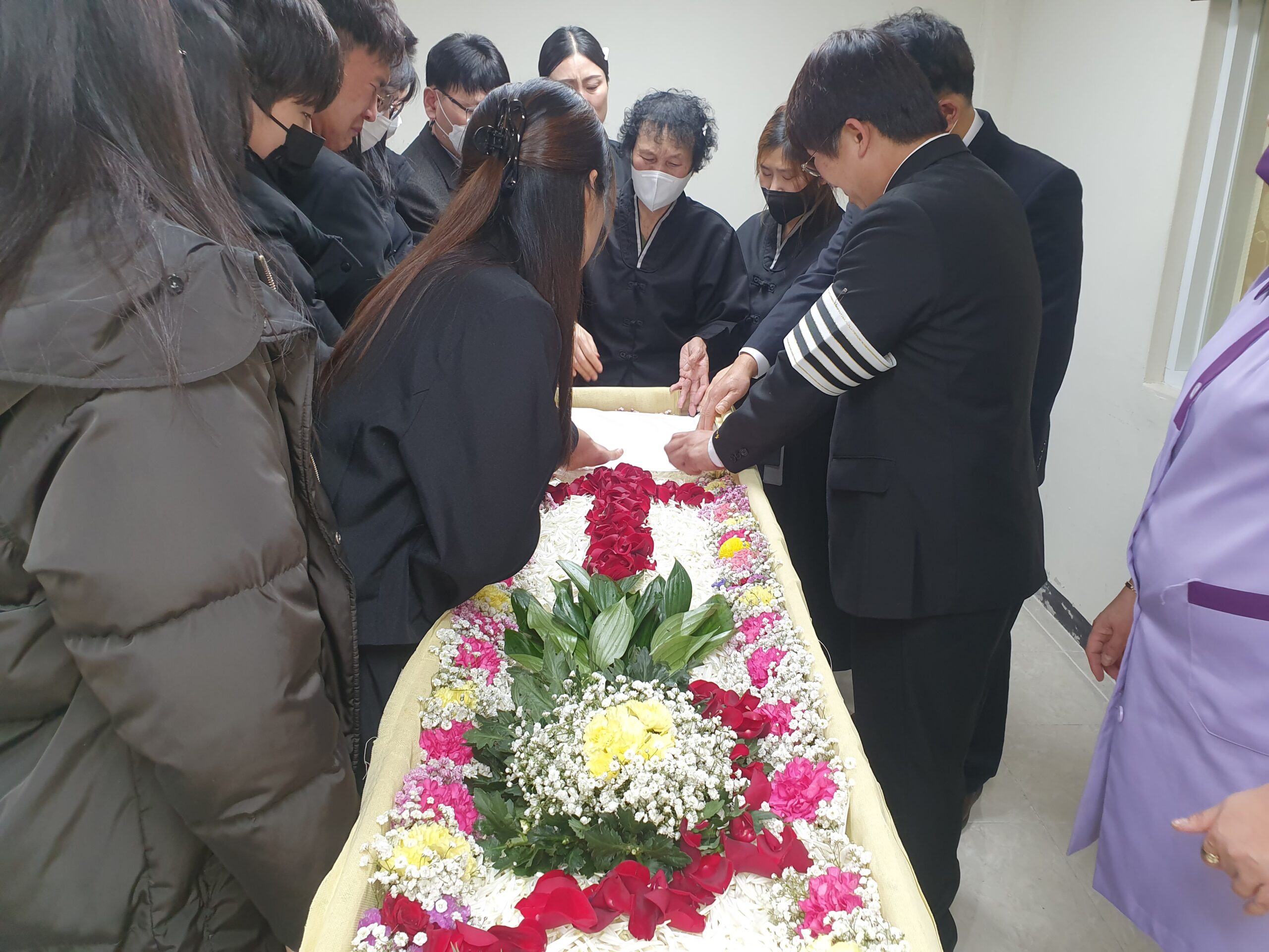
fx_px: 953
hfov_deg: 67.3
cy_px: 476
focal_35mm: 26
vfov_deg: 53.1
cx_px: 634
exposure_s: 1/40
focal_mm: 4.3
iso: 100
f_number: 2.4
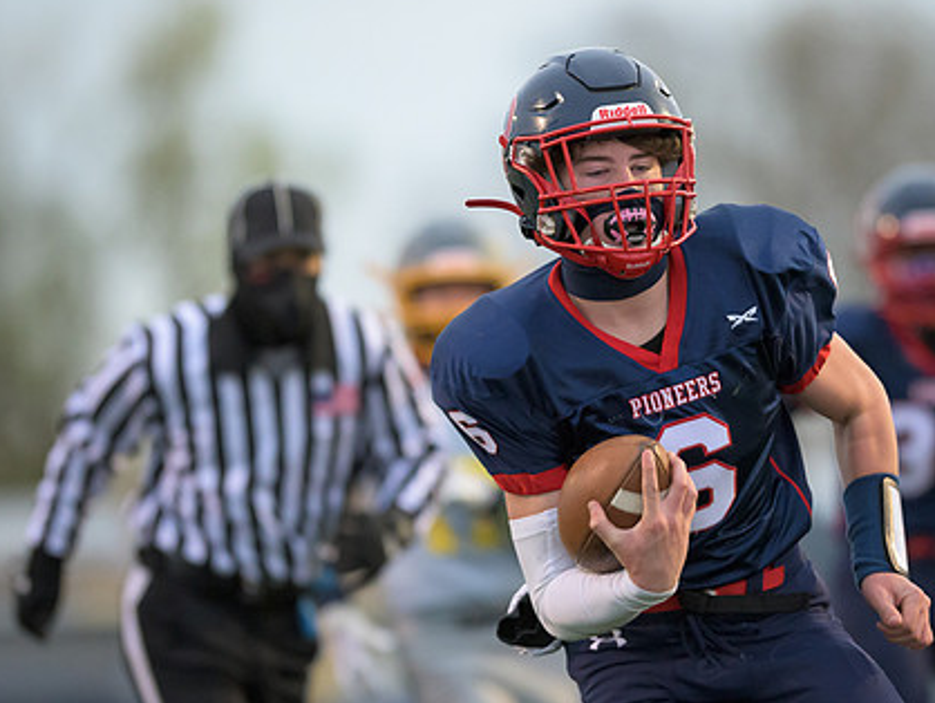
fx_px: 11054
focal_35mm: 409
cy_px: 305
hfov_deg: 4.8
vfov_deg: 3.6
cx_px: 574
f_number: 2
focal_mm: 200
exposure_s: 1/1600
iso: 2500
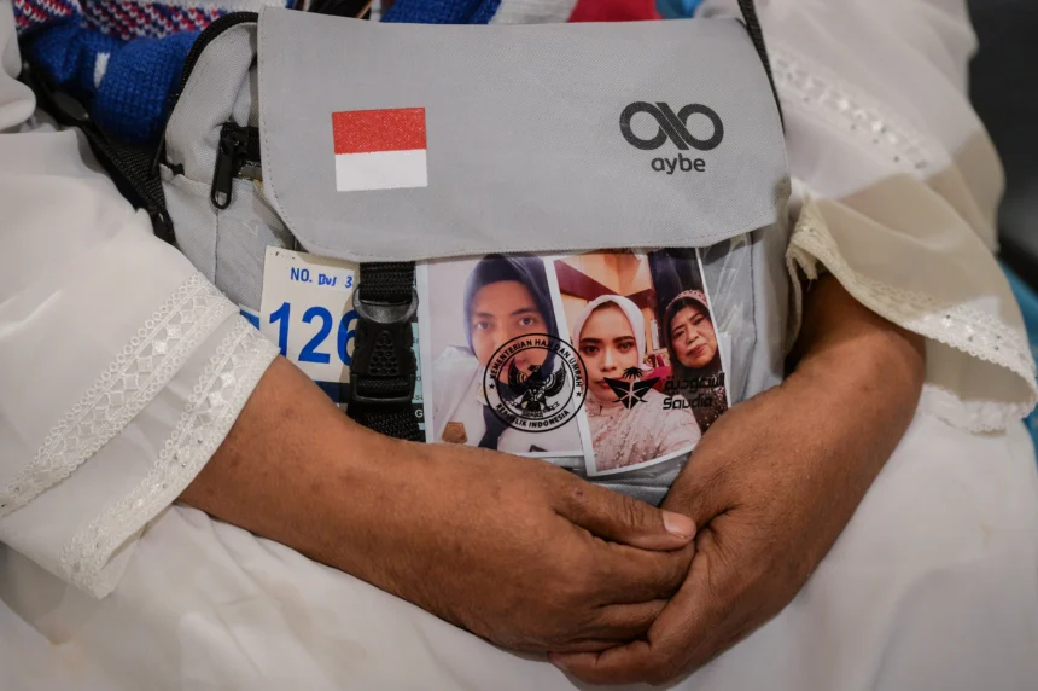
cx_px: 519
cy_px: 346
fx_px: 3889
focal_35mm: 135
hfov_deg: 15.2
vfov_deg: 10.1
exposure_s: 1/200
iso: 2000
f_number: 3.5
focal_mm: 135
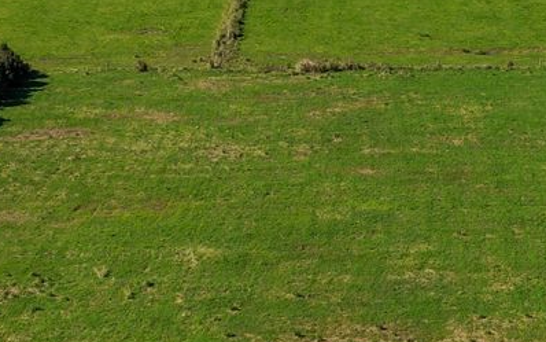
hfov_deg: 21.8
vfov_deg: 13.8
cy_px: -36
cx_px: 497
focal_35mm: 93
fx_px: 1384
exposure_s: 1/200
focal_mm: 14.45
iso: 125
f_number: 8
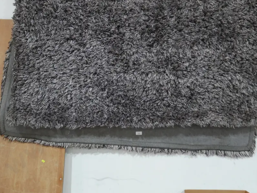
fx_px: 304
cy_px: 72
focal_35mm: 41
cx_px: 140
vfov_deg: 34.9
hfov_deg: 45.7
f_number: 3.6
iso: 1600
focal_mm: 16
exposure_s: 1/60
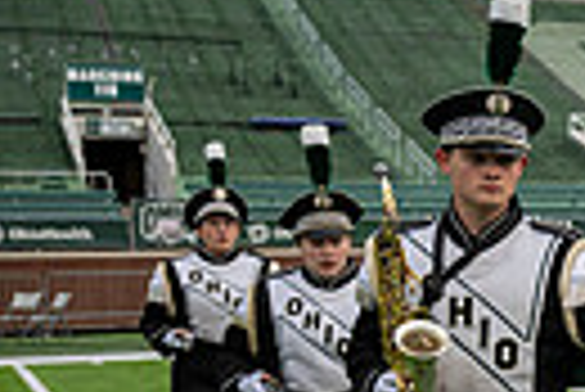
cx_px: 1084
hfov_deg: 15.9
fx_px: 1741
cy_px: 336
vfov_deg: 12.8
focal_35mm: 107
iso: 200
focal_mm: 24
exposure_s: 1/500
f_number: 2.8
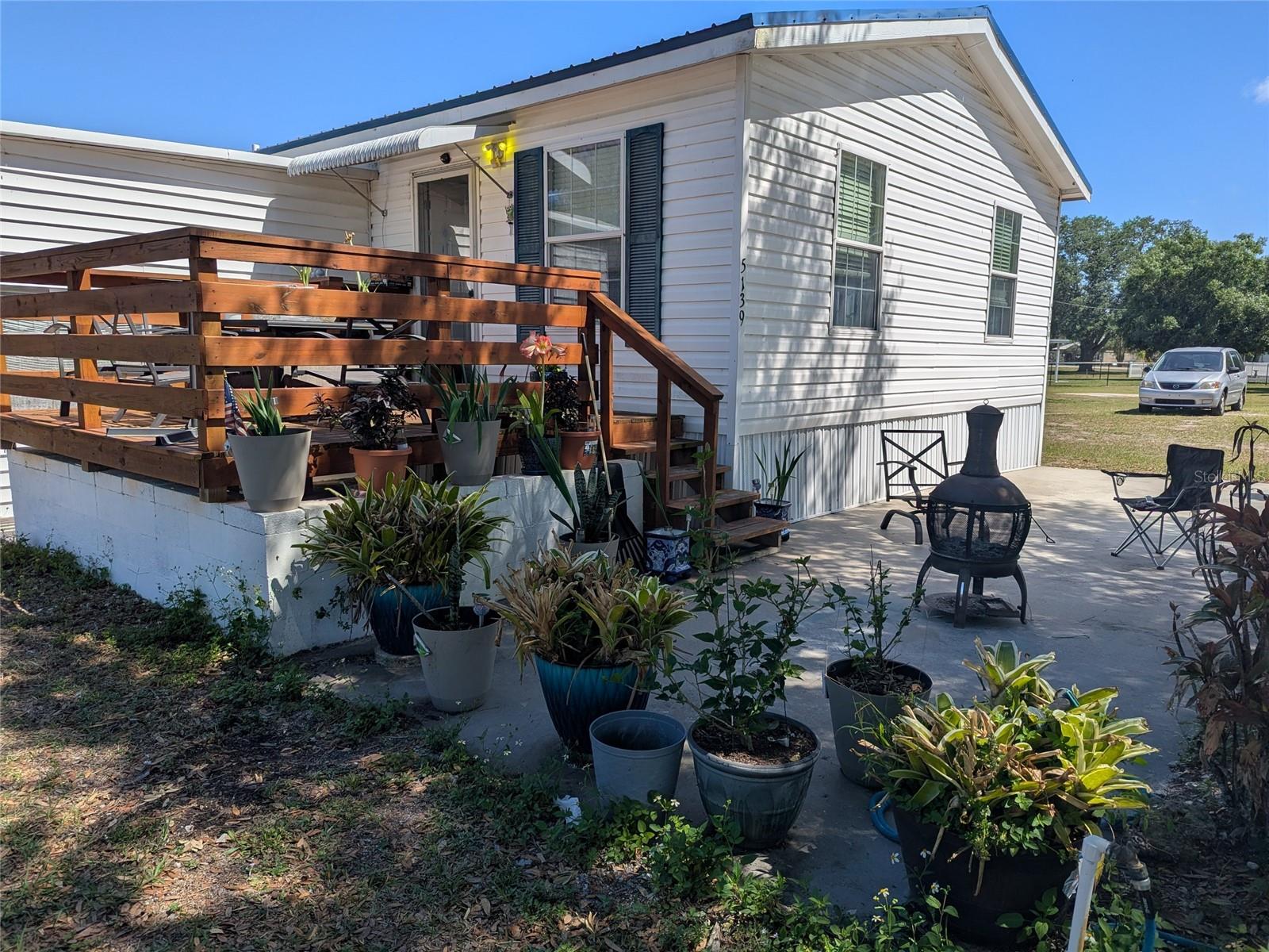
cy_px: 476
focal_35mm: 24
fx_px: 880
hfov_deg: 71.6
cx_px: 634
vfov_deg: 56.8
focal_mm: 6.81
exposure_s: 1/2762
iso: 44
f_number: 1.85
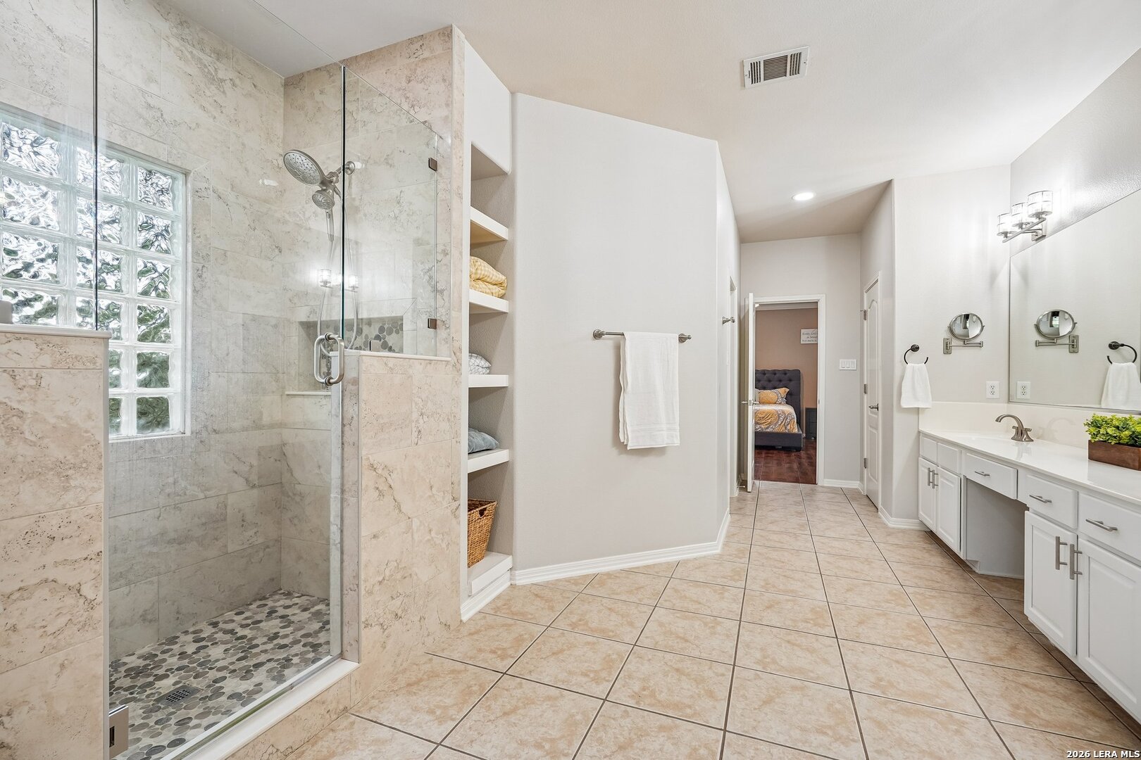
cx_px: 570
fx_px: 523
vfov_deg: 72.1
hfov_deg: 95.0
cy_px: 380
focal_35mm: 16
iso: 400
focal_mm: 16.5
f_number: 8
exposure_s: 1/30
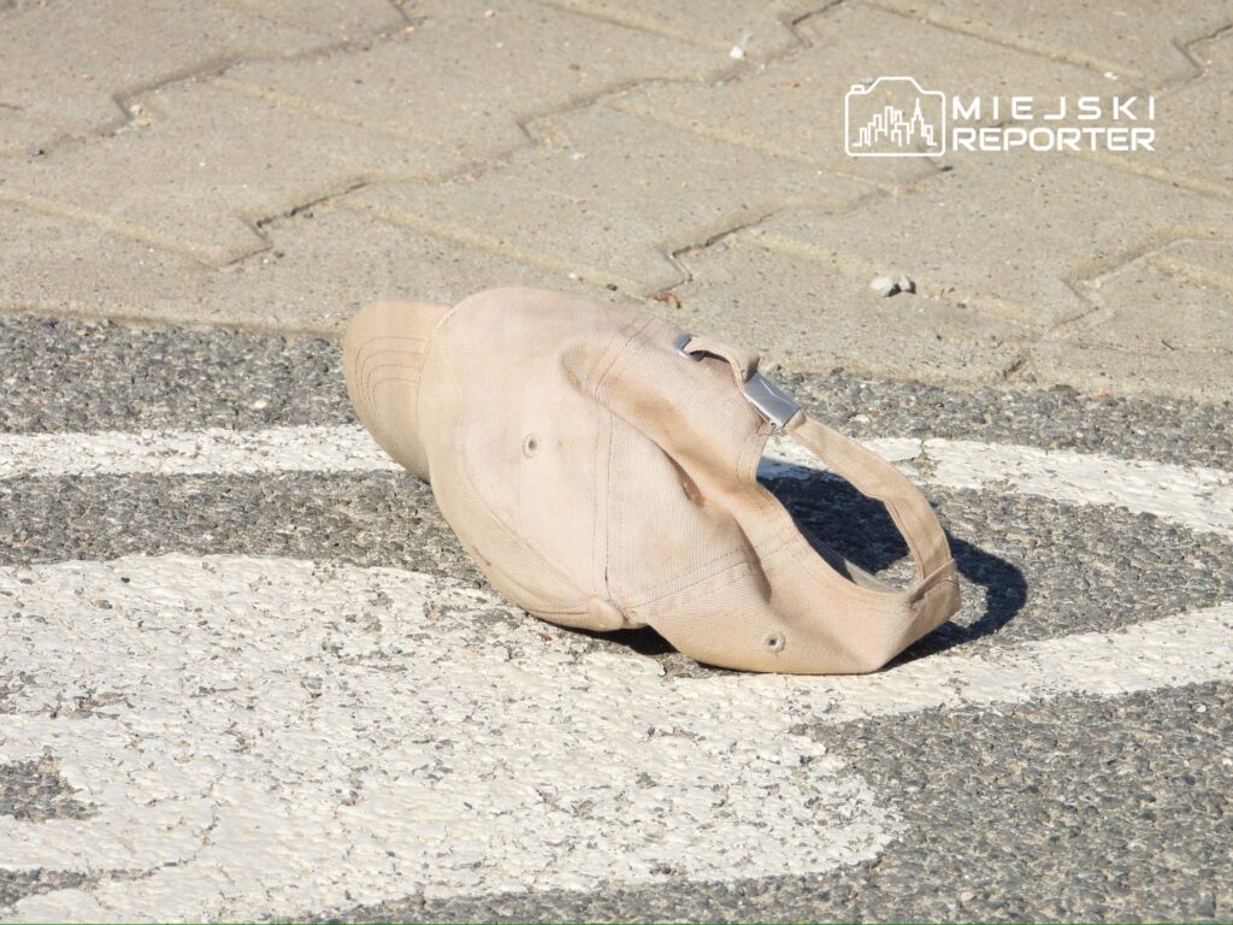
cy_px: 462
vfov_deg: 4.0
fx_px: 13179
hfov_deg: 5.4
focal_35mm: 370
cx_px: 616
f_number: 5
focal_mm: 66.5
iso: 100
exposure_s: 1/500
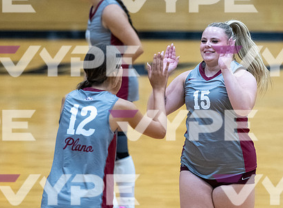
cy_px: 93
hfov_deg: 4.7
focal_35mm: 425
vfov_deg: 3.5
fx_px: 3454
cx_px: 204
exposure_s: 1/1600
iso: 3200
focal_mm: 200
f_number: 2
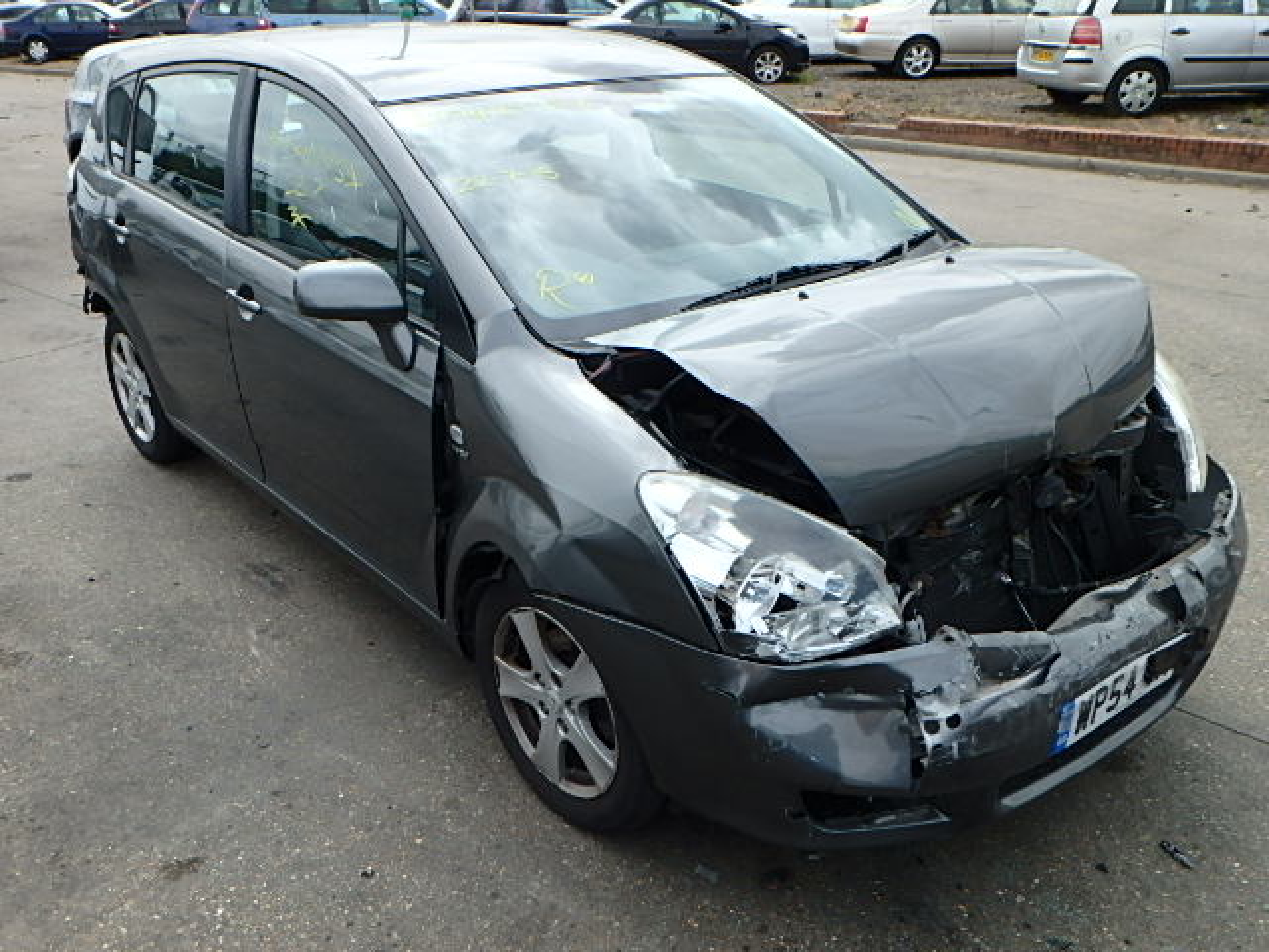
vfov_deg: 48.2
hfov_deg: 61.7
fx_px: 1063
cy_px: 476
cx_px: 634
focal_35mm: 29
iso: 125
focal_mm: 5.2
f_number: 4.6
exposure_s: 1/400
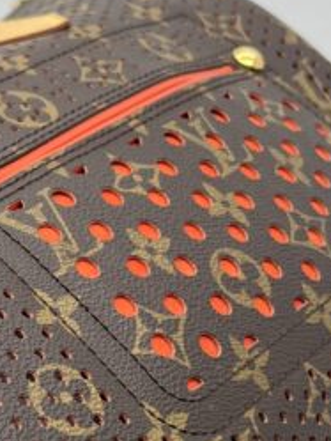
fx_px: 1363
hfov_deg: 13.6
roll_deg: -0.1
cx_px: -11
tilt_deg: -29.9
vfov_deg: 18.4
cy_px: 257
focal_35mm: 107
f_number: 1.5
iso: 40
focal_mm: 5.7
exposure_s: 1/100
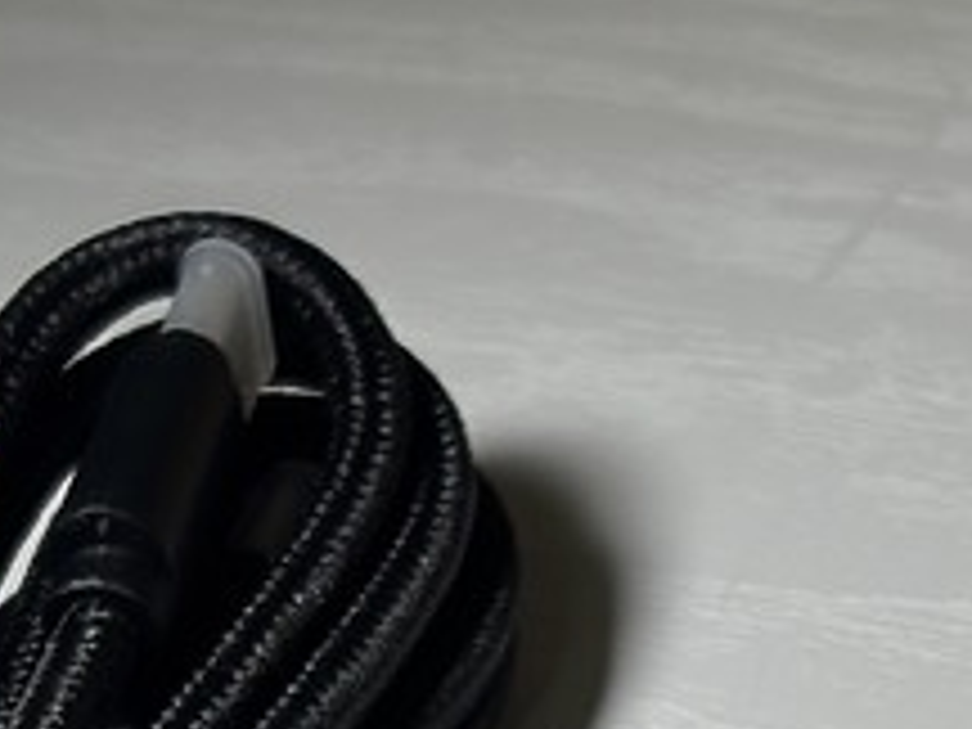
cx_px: 680
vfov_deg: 7.7
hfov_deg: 10.5
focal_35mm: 188
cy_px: 1213
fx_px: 5279
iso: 32
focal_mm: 5.96
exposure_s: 1/145
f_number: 1.6
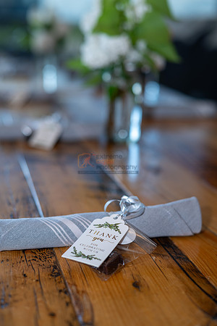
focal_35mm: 50
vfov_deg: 39.6
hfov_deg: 27.0
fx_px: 452
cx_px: 108
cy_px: 163
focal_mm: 50
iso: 100
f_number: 2.8
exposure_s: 1/125
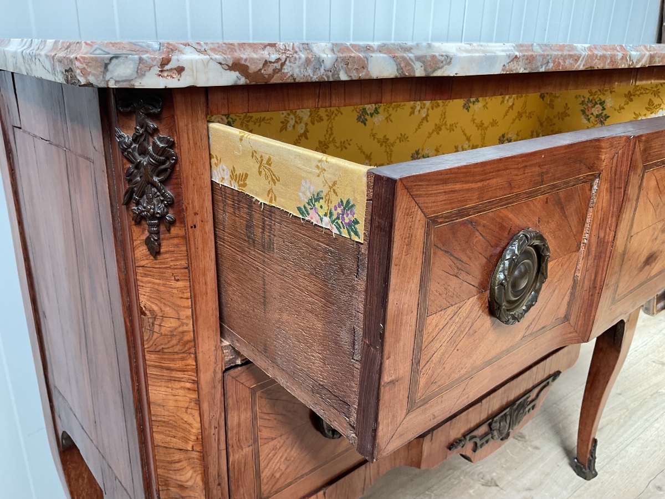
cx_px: 332
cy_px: 250
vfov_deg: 48.2
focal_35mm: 29
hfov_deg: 61.7
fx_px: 557
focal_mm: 3
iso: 50
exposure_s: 1/120
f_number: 1.8
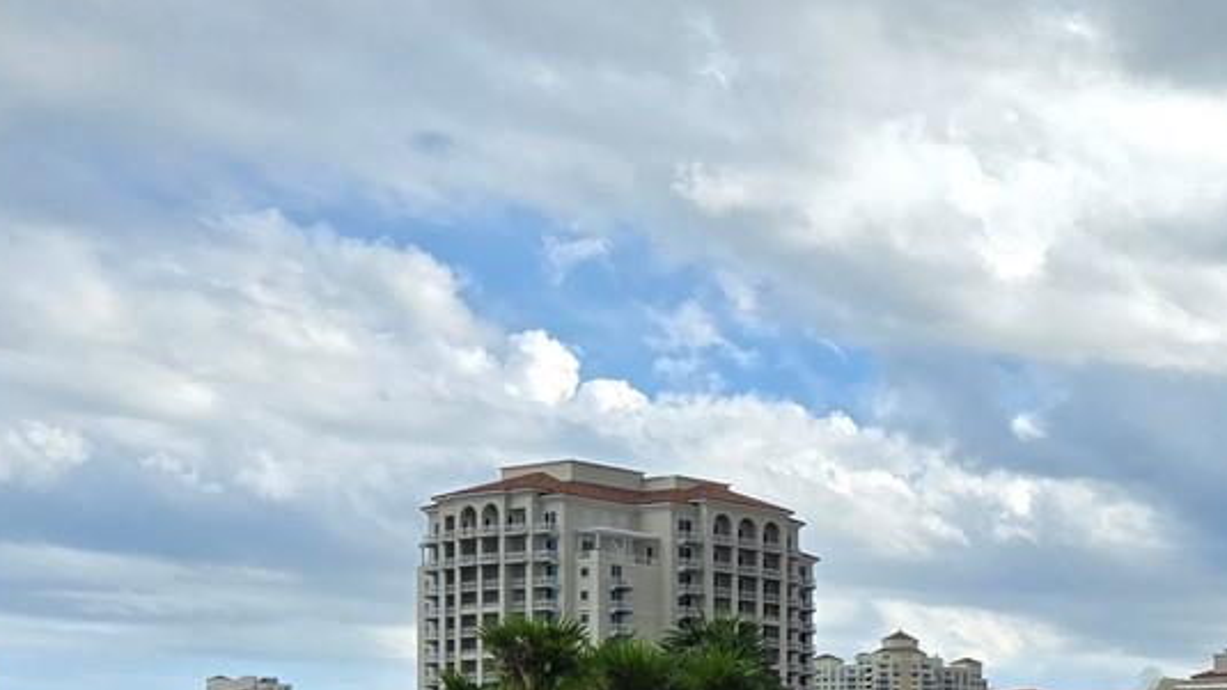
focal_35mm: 75
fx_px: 2440
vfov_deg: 15.4
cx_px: 1330
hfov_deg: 26.2
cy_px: 878
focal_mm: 5.4
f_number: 1.8
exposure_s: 1/1318
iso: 25
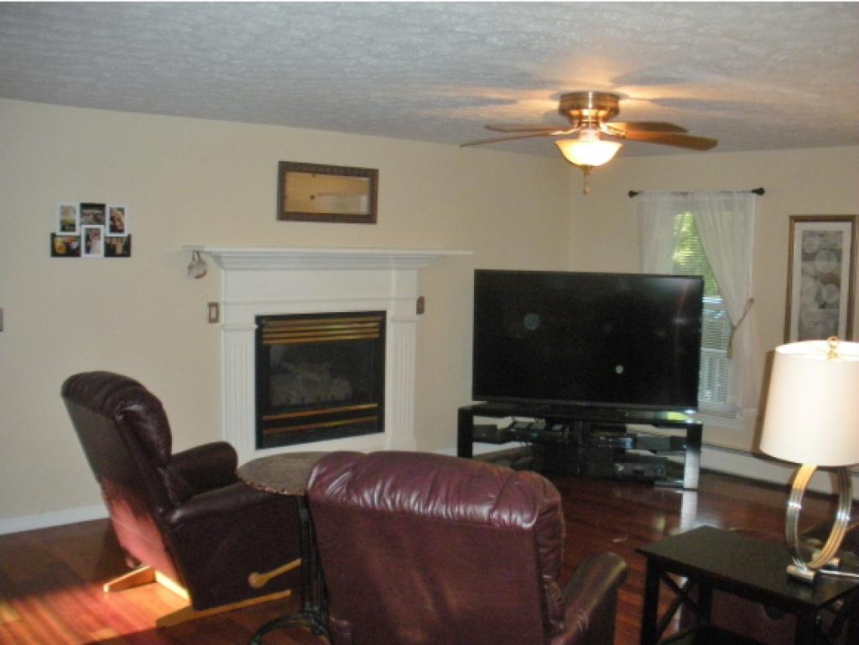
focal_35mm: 35
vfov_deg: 40.7
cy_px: 322
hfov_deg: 52.6
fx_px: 869
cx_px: 430
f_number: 3.5
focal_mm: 6.3
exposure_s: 1/60
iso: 595
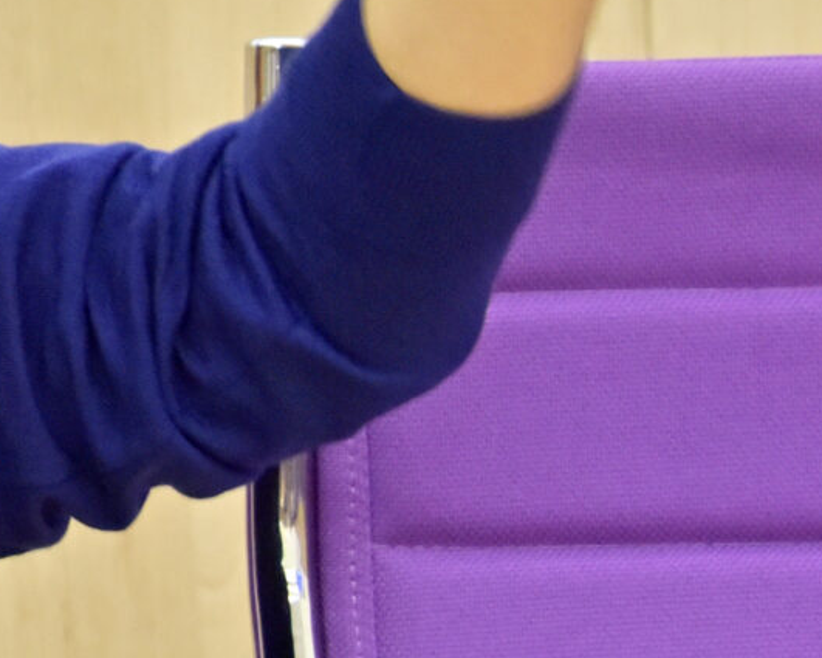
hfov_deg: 5.1
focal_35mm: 371
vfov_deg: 4.2
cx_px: -1014
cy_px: -26
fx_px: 9027
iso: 2000
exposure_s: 1/100
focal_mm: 82
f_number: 6.3
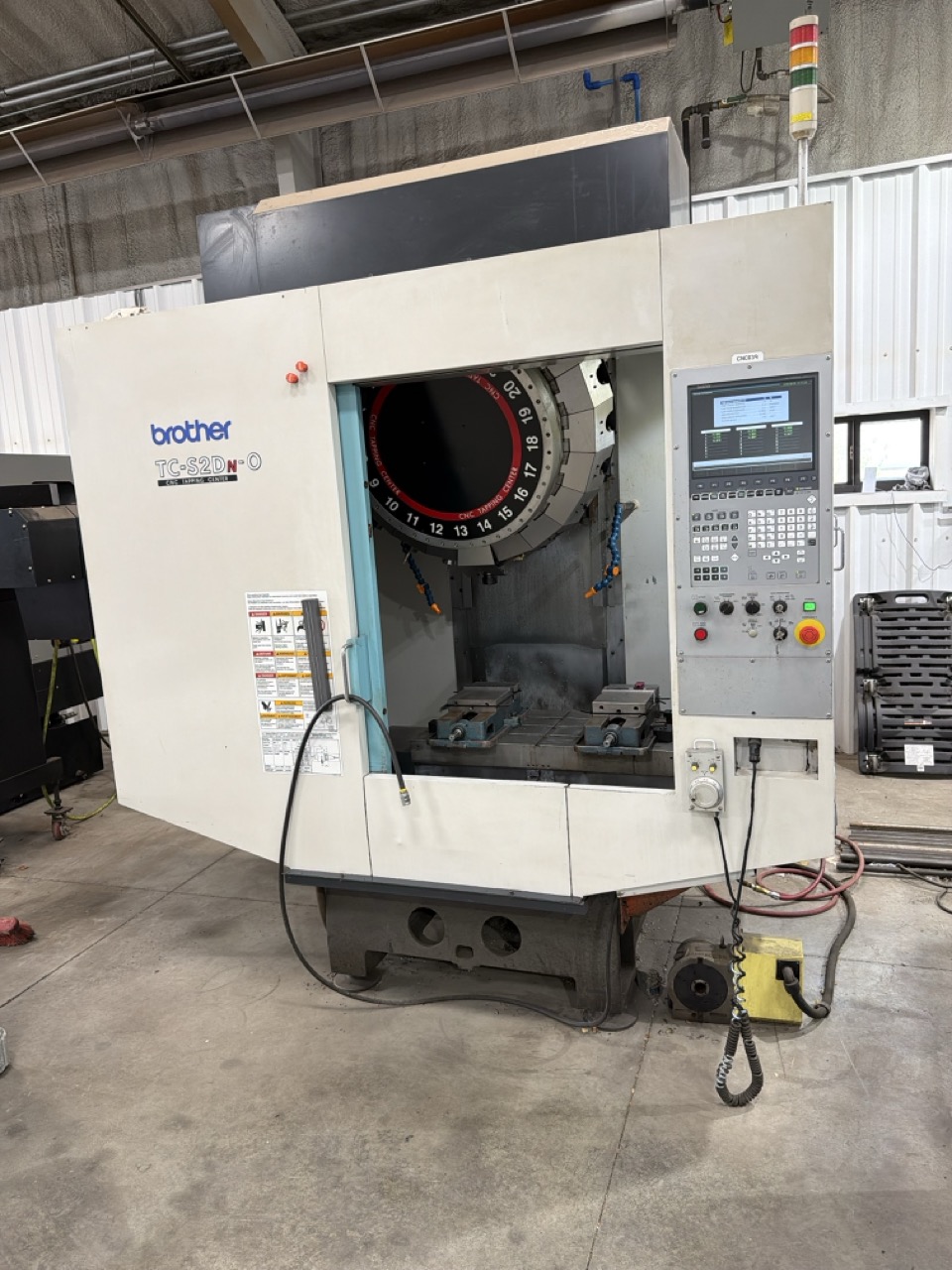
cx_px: 476
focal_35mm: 24
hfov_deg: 56.8
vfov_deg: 71.6
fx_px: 880
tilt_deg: -9.0
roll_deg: +3.2
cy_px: 635
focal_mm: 6.76
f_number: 1.78
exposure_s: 1/120
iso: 160
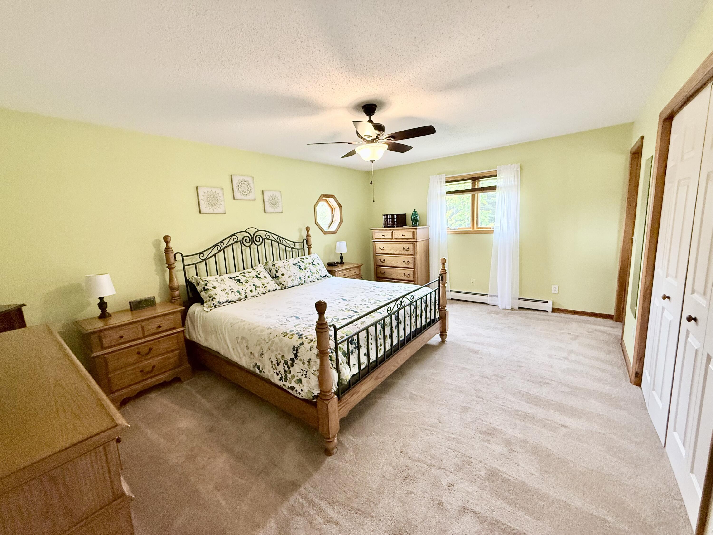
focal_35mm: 14
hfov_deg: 102.1
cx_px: 356
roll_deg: +3.2
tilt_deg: -8.3
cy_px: 268
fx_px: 288
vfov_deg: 85.7
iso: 250
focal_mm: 2.22
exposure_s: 1/120
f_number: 2.2
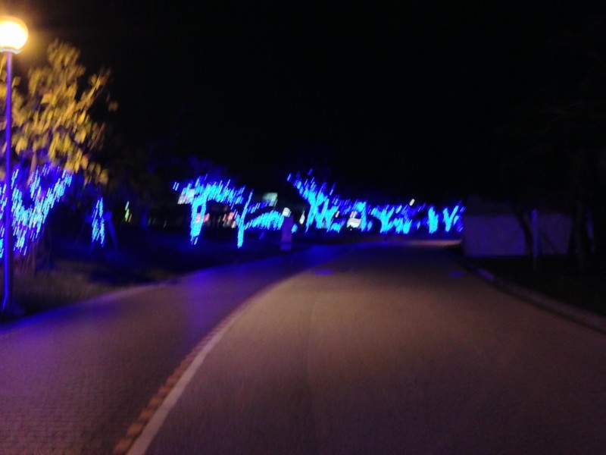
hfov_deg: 55.4
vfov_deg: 42.9
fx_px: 578
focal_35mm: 33
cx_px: 303
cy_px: 228
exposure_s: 1/20
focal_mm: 4.13
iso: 500
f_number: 2.4
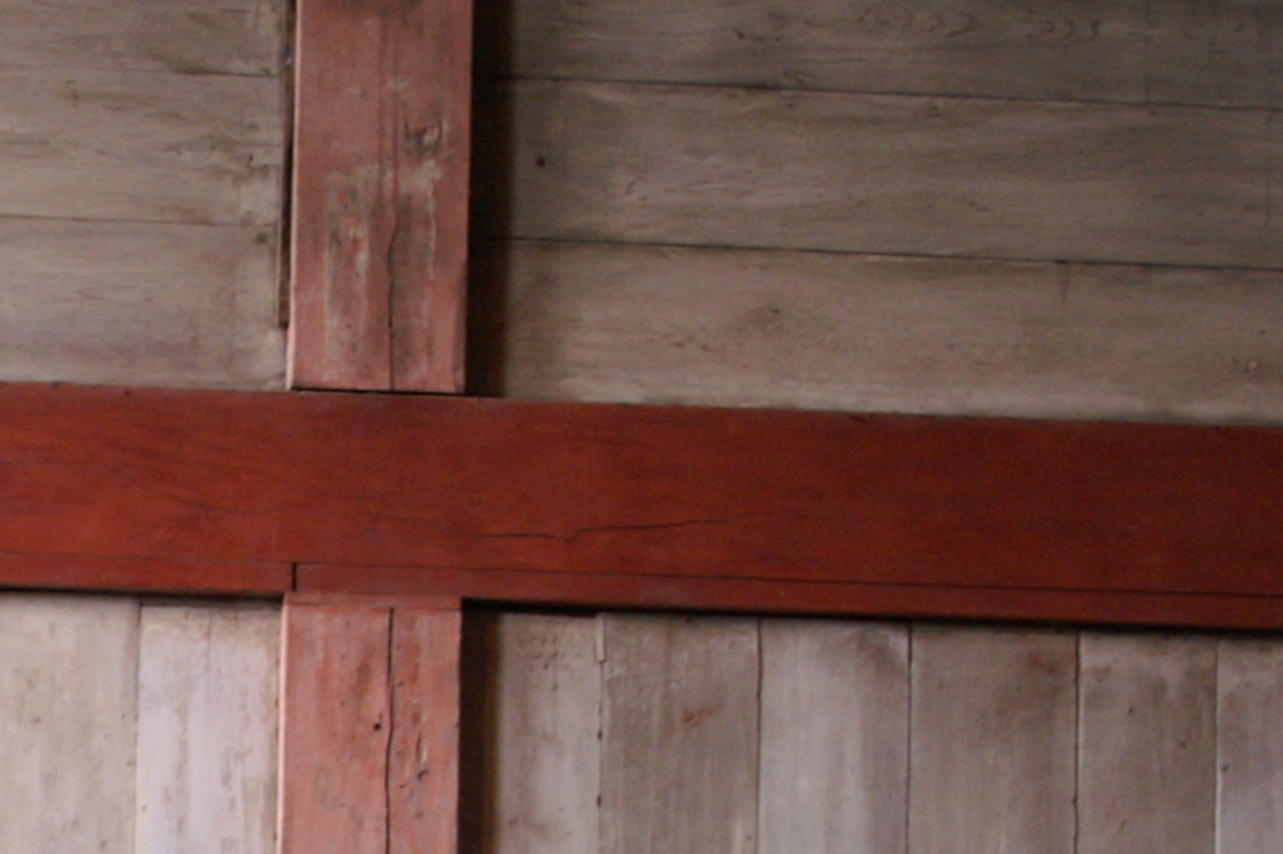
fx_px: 4843
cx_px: 92
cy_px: 958
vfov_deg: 10.0
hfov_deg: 14.9
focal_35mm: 136
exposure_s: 1/25
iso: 400
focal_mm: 26
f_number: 4
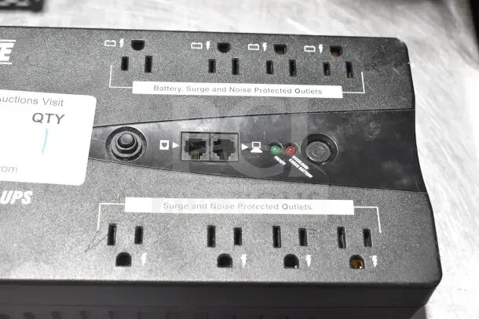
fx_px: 759
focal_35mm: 57
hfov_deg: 35.0
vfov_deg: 23.8
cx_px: 240
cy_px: 160
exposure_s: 1/250
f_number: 8
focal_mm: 38
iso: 6400
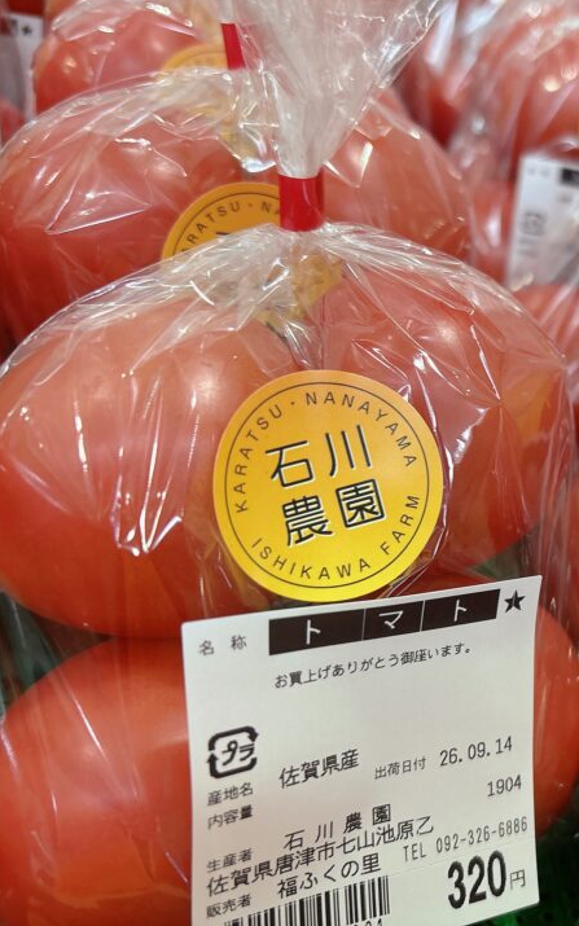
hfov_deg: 31.4
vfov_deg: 52.7
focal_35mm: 37
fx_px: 934
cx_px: 600
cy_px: 461
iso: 100
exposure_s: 1/60
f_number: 1.6
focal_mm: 5.96
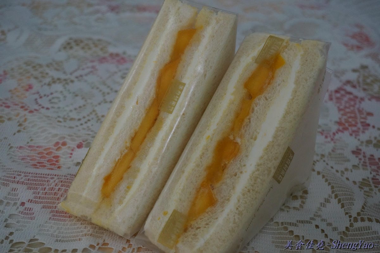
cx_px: 190
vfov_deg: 23.1
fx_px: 617
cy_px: 126
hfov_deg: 34.2
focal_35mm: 58
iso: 1000
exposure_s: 1/160
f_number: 5.6
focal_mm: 39
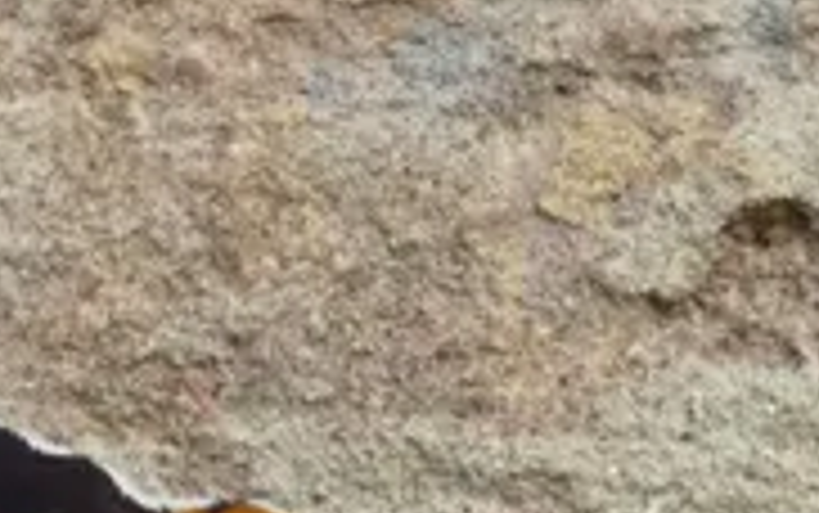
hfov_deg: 2.7
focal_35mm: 785
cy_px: 1066
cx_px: 126
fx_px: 17532
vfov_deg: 1.7
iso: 160
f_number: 5.5
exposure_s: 1/80
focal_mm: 37.8
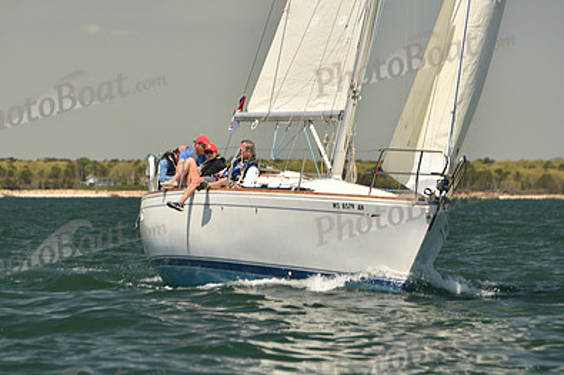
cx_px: 241
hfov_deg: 7.0
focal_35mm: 294
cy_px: 155
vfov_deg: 4.7
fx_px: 4604
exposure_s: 1/800
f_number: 5.6
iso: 250
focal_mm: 200
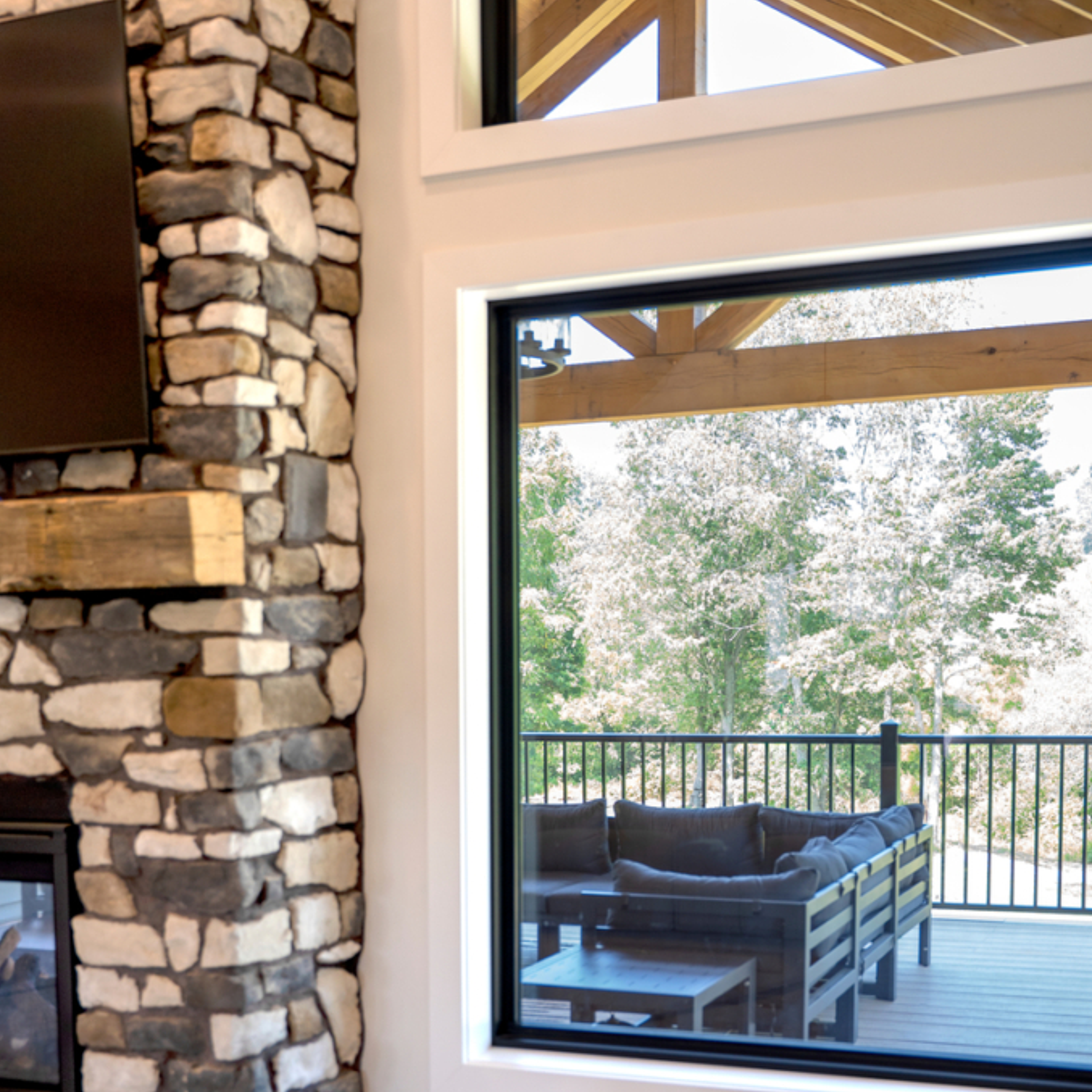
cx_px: 549
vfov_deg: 36.8
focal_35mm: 46
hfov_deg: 36.9
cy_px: 629
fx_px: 1638
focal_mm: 35.7
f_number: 3.2
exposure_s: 1/80
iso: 400
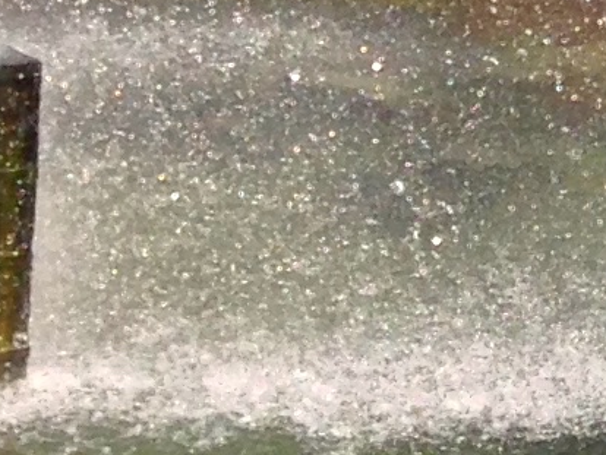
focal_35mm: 260
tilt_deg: +2.4
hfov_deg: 7.3
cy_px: -702
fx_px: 4554
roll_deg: -1.5
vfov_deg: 5.5
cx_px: 1281
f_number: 2.4
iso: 50
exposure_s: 1/874
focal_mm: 4.12
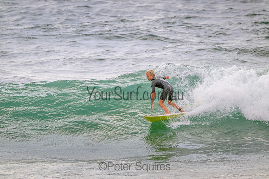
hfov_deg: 2.6
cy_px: 90
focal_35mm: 800
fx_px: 5979
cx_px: 134
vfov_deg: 1.7
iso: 1600
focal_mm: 800
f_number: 11
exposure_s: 1/2000
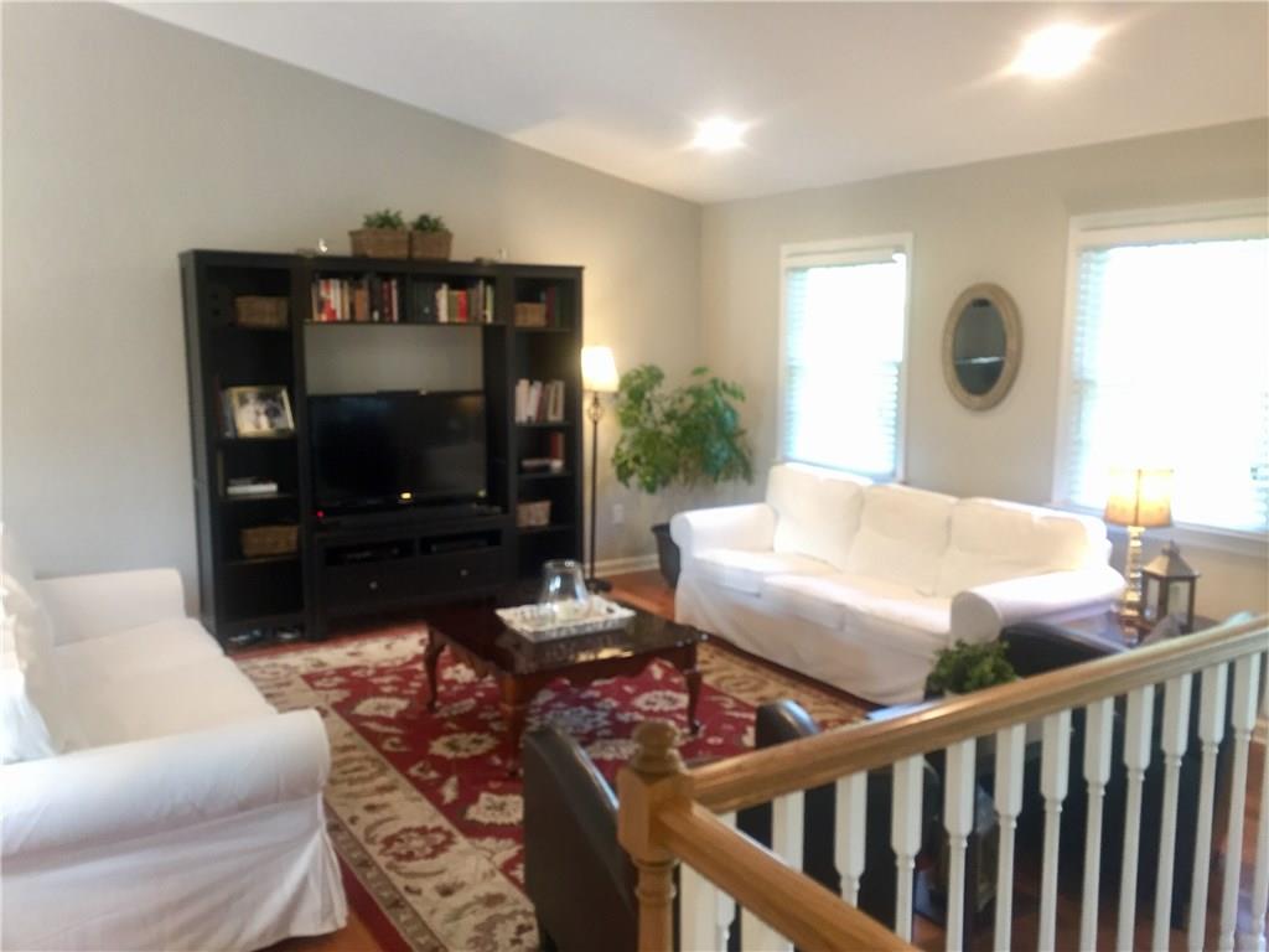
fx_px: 1063
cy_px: 476
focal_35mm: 29
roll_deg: +0.4
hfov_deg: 61.7
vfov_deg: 48.2
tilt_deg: -7.8
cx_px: 634
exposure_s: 1/30
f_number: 2.2
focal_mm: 4.15
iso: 125
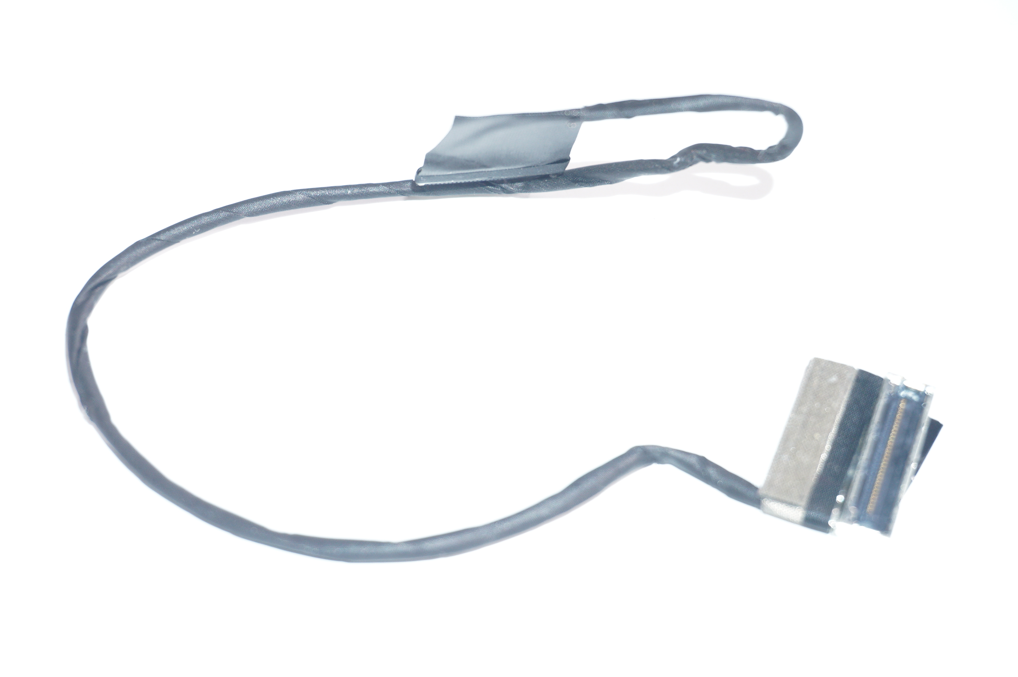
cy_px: 338
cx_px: 509
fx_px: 1780
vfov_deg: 21.5
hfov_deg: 31.9
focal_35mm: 63
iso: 640
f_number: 5.6
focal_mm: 42
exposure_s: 1/80
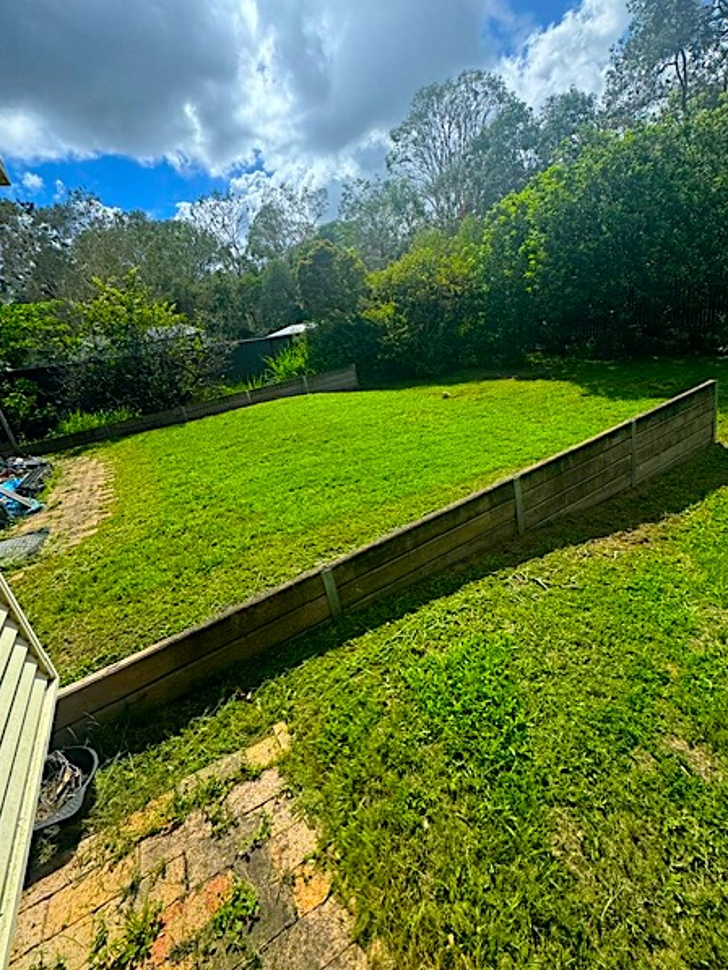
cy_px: 453
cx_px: 375
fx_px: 420
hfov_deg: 81.7
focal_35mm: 15
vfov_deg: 98.0
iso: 50
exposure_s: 1/1299
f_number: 2.2
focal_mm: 2.22
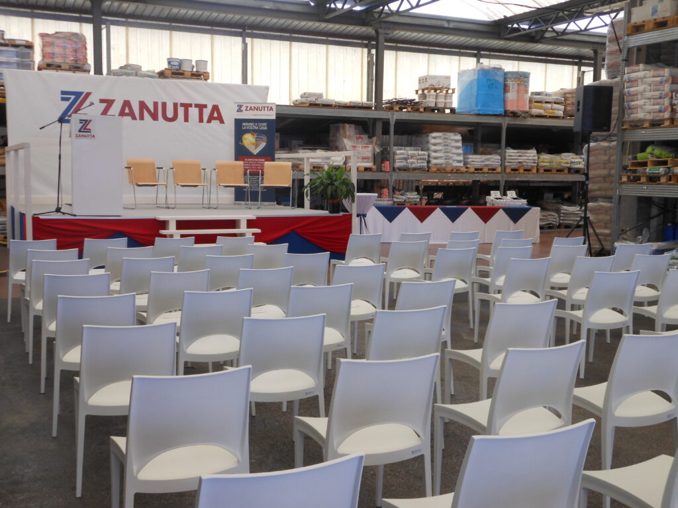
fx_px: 842
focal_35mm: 43
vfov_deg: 33.6
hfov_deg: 43.9
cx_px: 339
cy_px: 254
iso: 160
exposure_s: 1/30
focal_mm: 7.7
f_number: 3.8
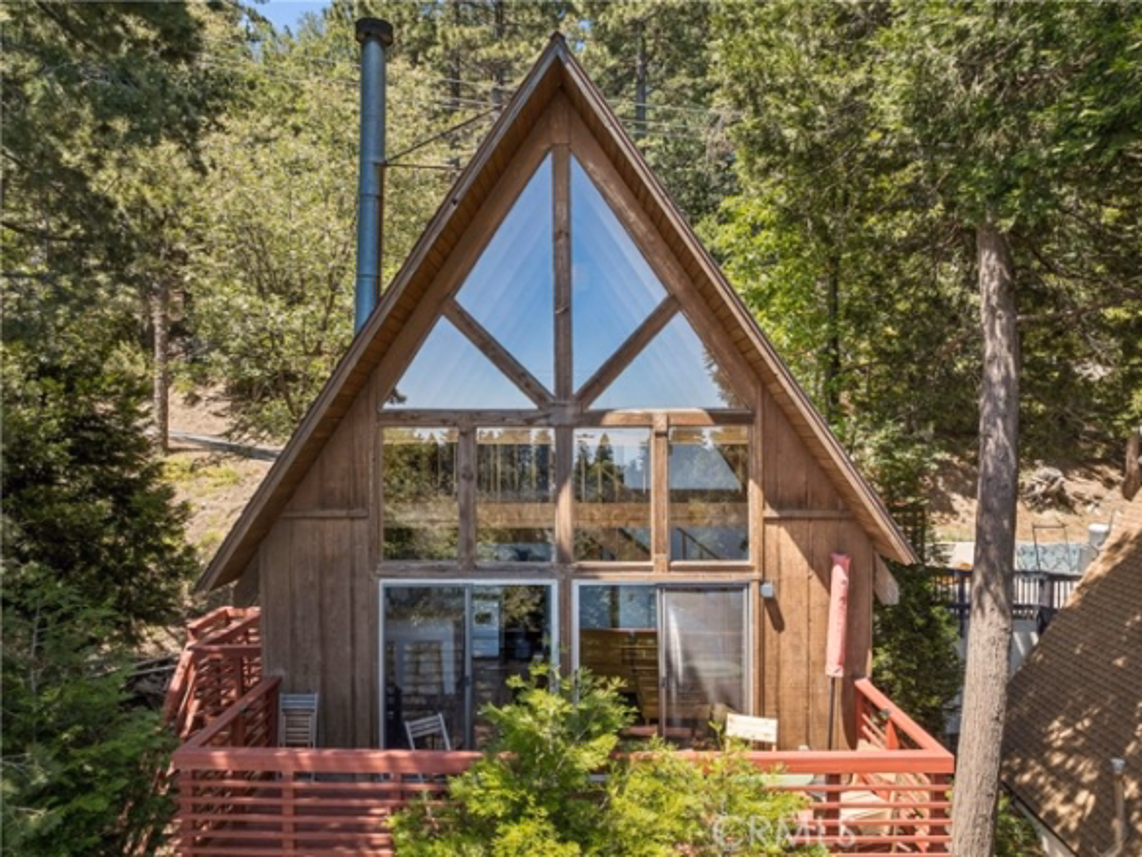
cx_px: 571
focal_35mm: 24
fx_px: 792
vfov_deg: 56.8
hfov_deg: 71.6
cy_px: 428
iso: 100
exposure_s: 1/20
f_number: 2.8
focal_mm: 12.3
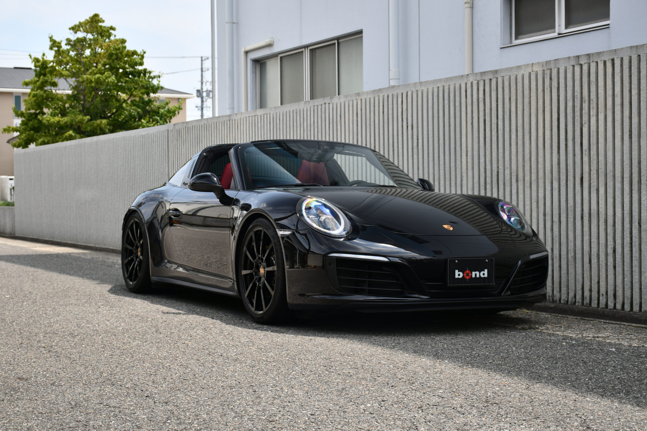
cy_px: 216
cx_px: 324
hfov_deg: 35.1
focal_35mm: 57
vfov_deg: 23.8
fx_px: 1024
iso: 125
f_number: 5
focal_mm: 38
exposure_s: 1/100
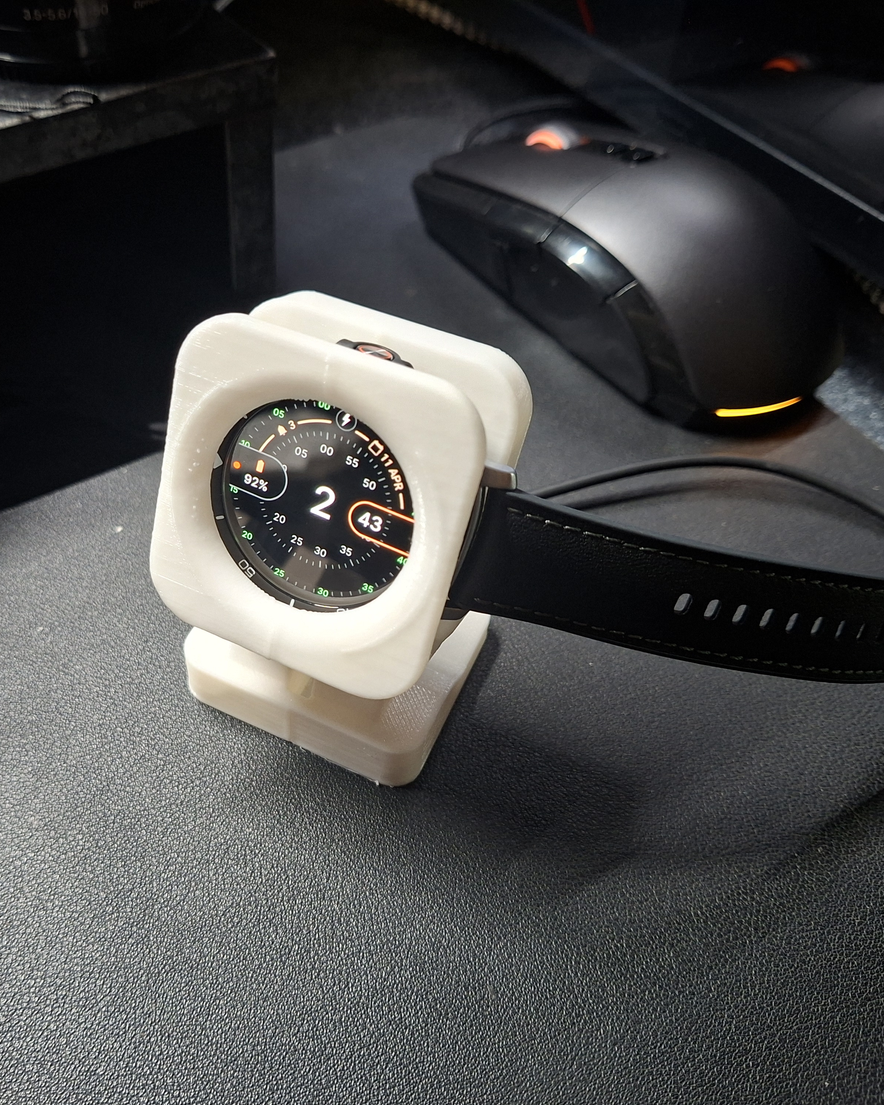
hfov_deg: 48.0
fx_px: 981
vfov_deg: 58.8
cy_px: 553
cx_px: 320
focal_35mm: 30
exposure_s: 1/24
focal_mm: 5.54
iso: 320
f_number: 1.8
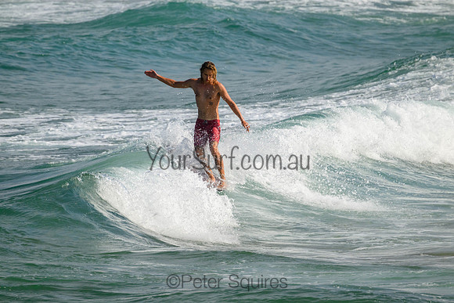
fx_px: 10091
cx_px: 227
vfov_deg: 1.7
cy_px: 152
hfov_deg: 2.6
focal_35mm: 800
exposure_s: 1/2000
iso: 720
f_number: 11
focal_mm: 800
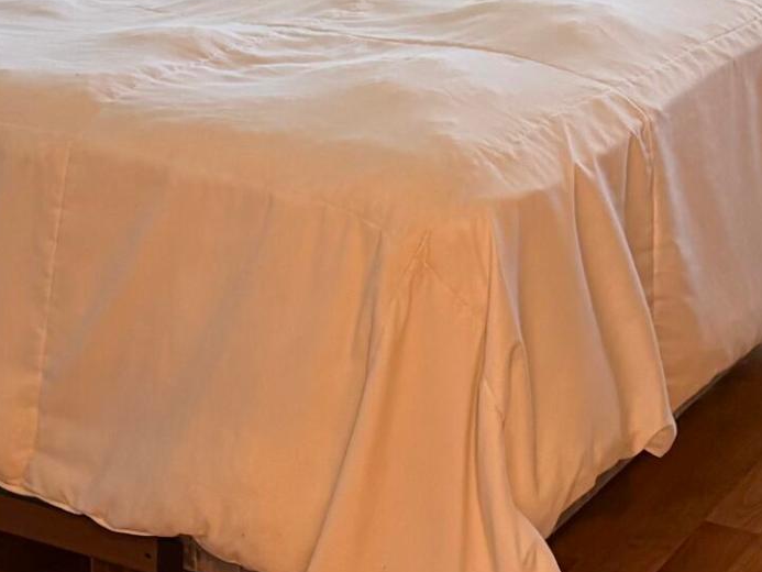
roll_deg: +0.5
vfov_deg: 13.5
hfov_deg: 18.2
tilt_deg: -15.0
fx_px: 2378
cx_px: 452
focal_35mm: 108
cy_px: -19
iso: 250
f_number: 1.6
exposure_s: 1/60
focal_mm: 5.96
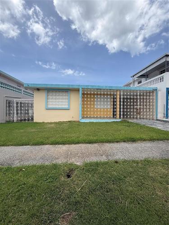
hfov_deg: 85.7
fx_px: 91
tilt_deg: +1.6
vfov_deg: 102.1
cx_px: 84
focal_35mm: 14
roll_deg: -1.3
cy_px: 112
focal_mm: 2.22
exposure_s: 1/1745
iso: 50
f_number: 2.2
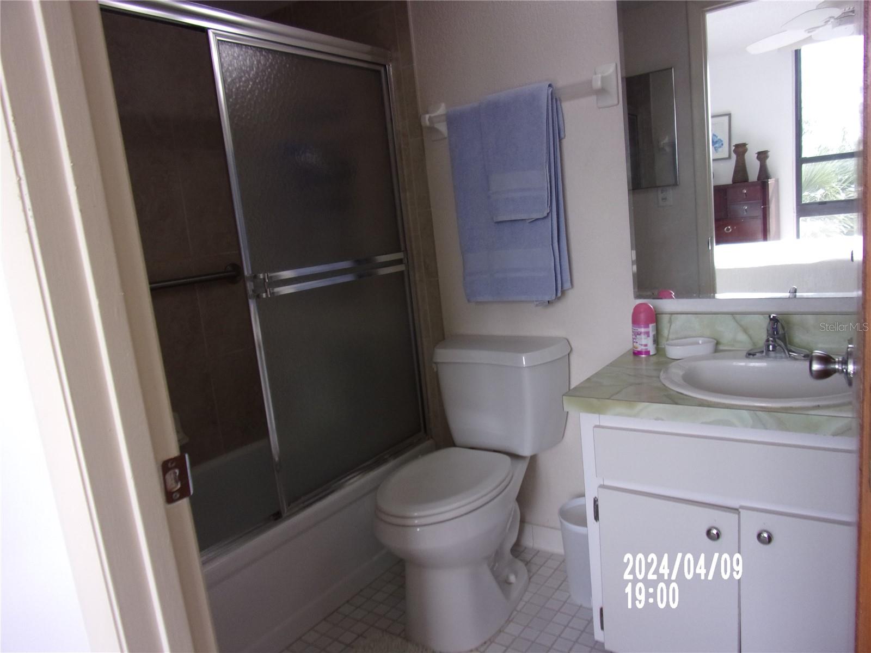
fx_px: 604
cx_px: 436
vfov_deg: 56.8
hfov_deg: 71.6
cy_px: 326
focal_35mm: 24
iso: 80
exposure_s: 1/75
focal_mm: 4.3
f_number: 3.3
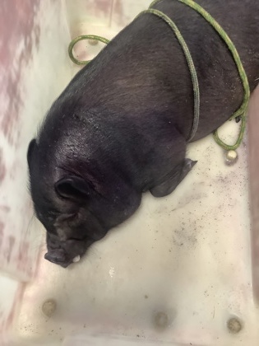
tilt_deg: -69.9
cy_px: 173
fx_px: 309
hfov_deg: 45.4
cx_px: 130
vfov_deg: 58.4
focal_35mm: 31
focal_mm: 3.3
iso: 400
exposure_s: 1/30
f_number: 2.4
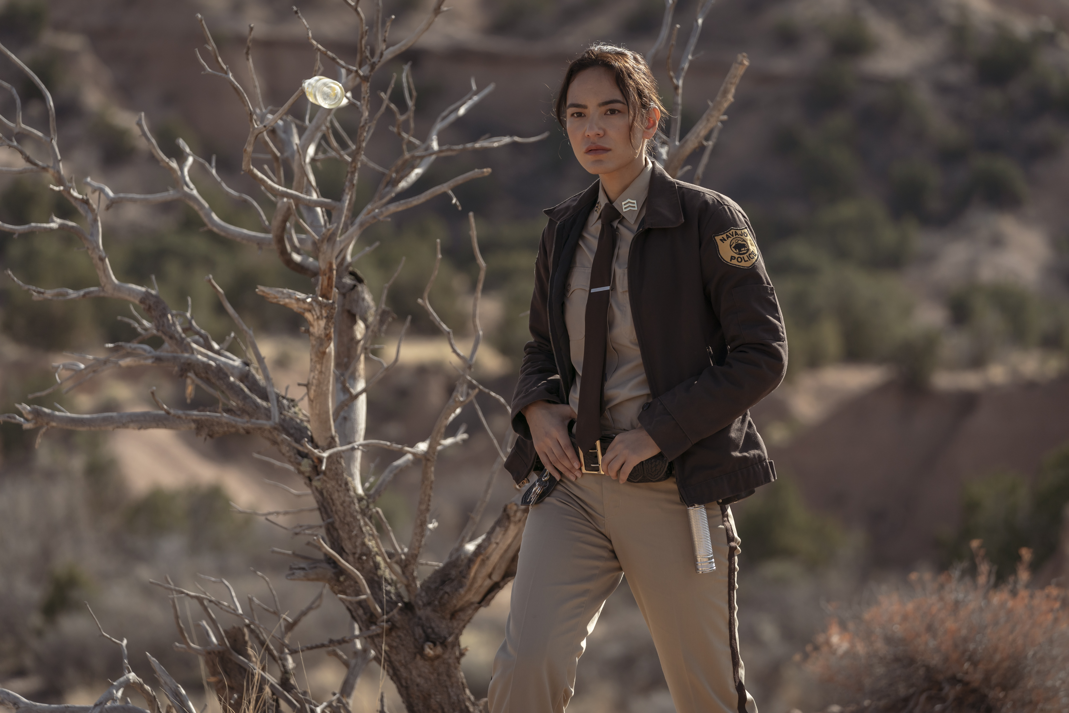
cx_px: 534
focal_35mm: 159
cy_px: 356
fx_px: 4721
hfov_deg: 12.9
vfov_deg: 8.6
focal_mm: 159
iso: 400
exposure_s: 1/3200
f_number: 4
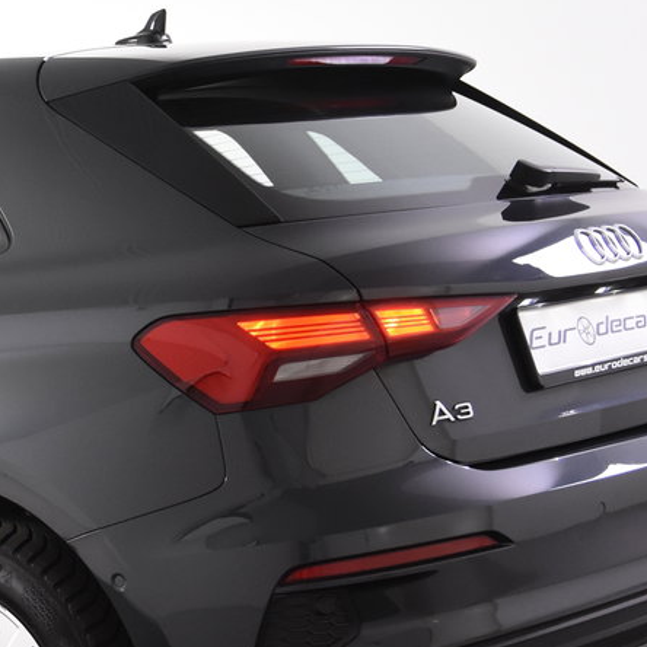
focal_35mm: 103
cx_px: -95
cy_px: 463
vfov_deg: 16.8
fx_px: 2178
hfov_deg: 16.3
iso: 1600
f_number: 4.5
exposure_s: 1/80
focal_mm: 28
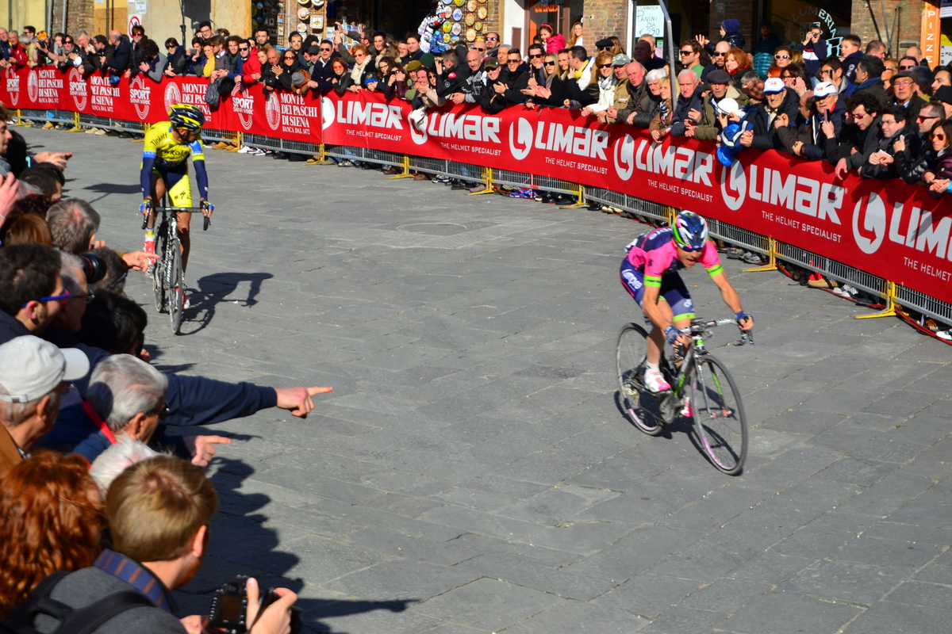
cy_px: 317
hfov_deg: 26.0
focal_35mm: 78
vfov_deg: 17.5
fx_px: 2063
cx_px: 476
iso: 200
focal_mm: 52
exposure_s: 1/640
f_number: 8
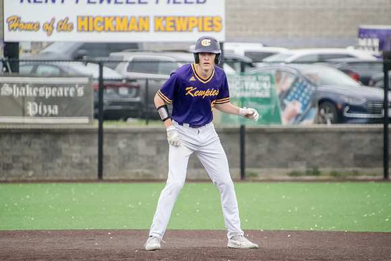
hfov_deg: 4.2
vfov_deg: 2.8
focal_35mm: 495
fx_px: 5377
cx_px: 196
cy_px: 130
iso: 5000
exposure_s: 1/1600
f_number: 6.3
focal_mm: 330
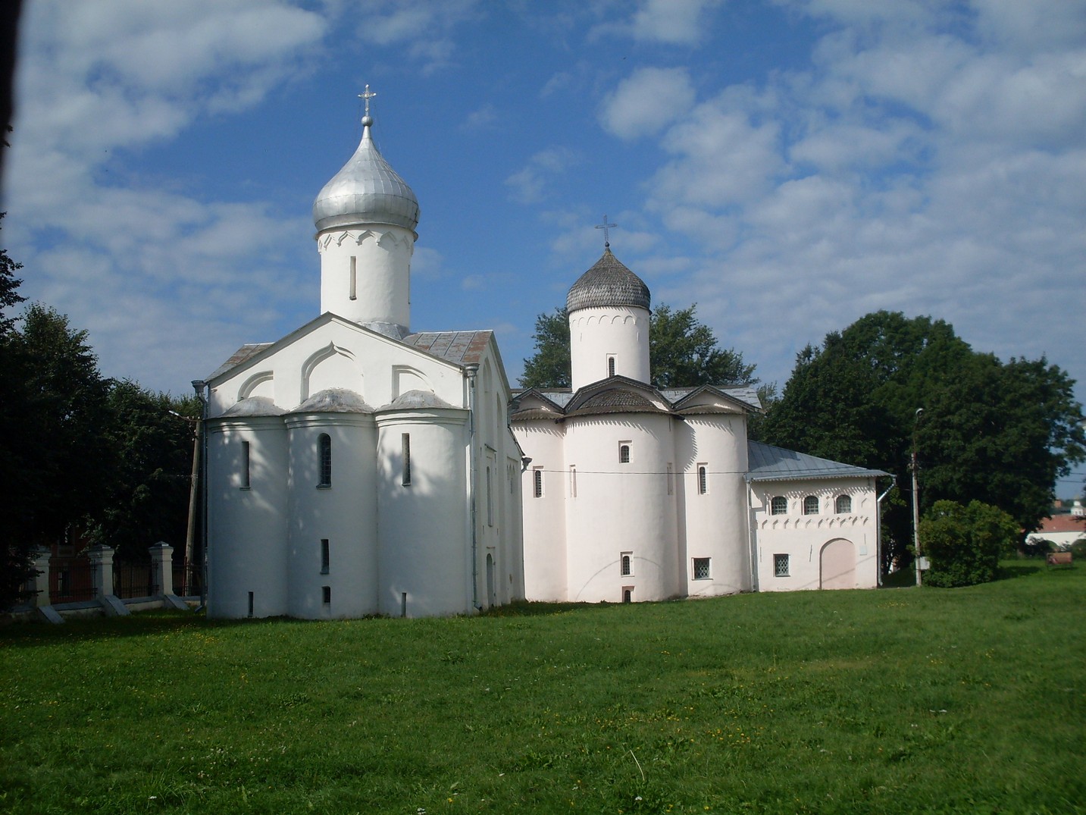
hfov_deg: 49.0
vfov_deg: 37.7
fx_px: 1192
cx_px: 543
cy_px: 408
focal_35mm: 38
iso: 80
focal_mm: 6.3
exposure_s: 1/500
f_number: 8.4
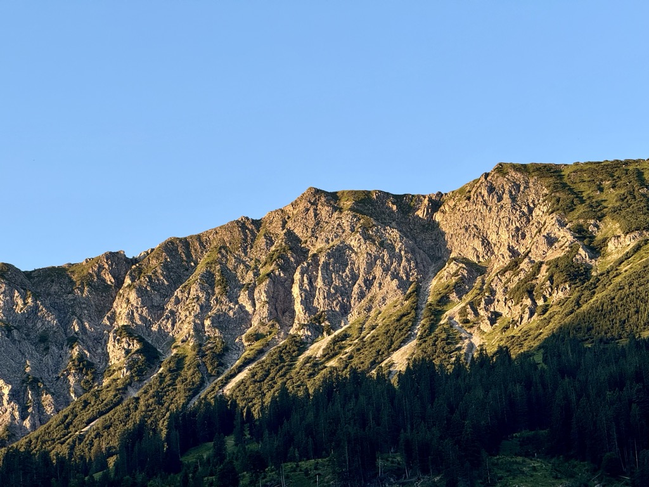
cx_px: 324
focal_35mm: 120
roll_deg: +3.0
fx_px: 2250
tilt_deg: +19.9
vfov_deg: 12.3
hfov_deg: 16.4
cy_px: 244
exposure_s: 1/194
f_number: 2.8
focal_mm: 15.66
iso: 50
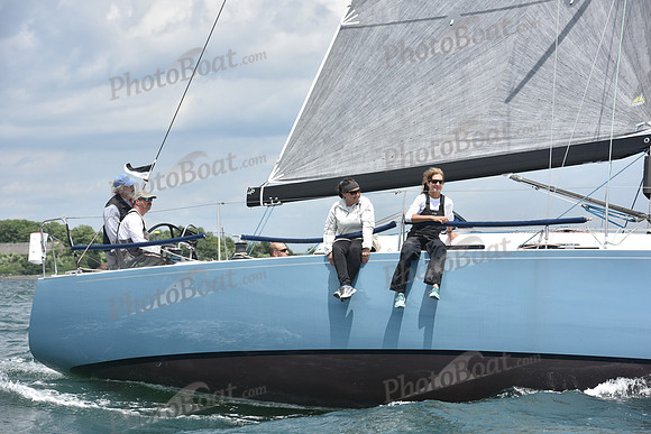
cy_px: 217
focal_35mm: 116
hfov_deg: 17.6
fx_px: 2098
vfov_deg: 11.8
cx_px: 326
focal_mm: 116
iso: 250
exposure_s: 1/1250
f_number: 7.1
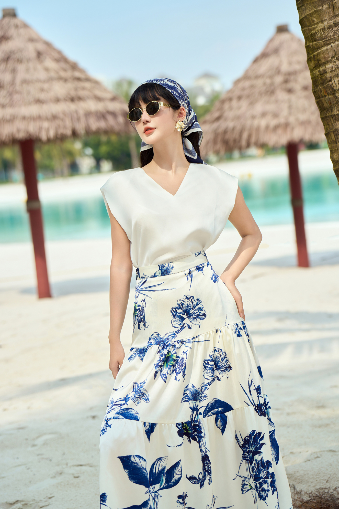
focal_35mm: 75
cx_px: 170
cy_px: 254
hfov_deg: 18.2
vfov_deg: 27.0
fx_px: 1059
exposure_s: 1/1000
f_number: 3.2
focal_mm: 75
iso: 100
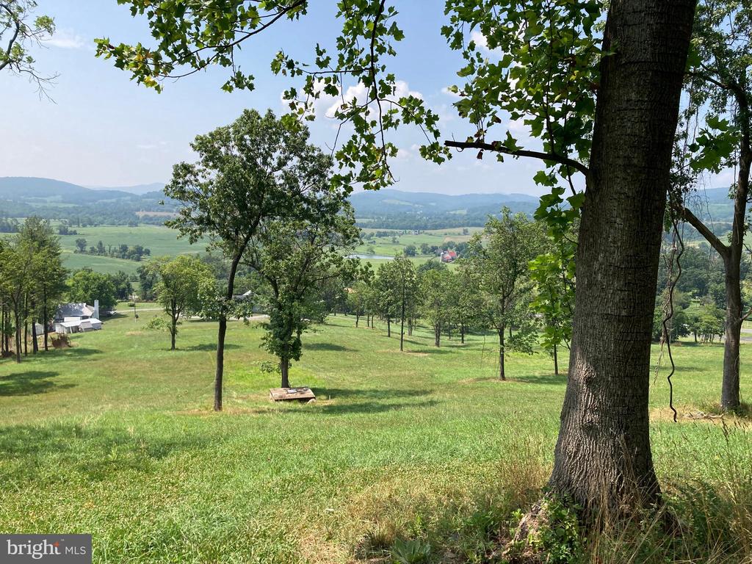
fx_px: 608
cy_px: 282
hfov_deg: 63.4
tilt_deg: -8.0
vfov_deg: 49.7
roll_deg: -3.0
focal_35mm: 28
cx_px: 376
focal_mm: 3.99
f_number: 1.8
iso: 20
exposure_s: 1/1453
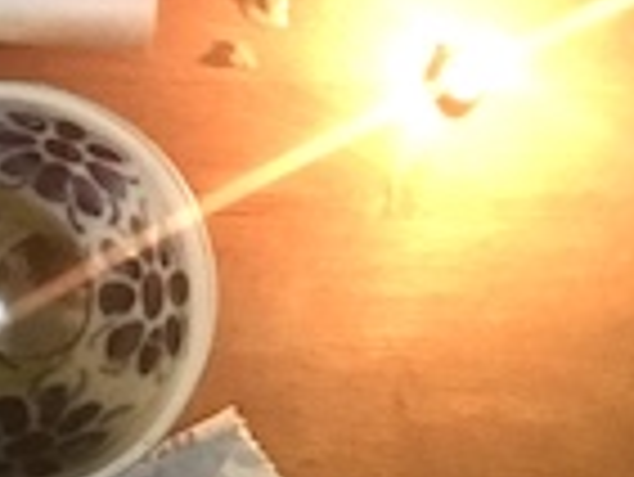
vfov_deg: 11.8
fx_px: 2255
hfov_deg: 15.3
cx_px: -171
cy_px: -94
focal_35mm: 123
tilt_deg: -79.5
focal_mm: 4.15
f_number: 2.2
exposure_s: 1/15
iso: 320
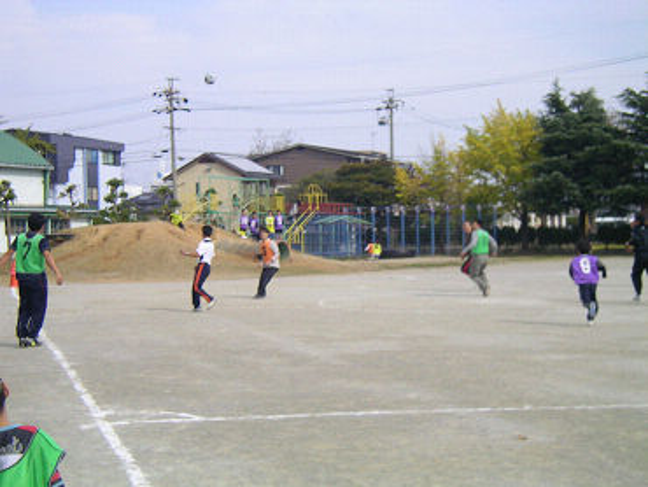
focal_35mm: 72
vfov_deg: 20.5
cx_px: 324
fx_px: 1349
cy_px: 244
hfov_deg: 27.0
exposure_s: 1/552
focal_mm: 11.1
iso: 50
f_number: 3.5
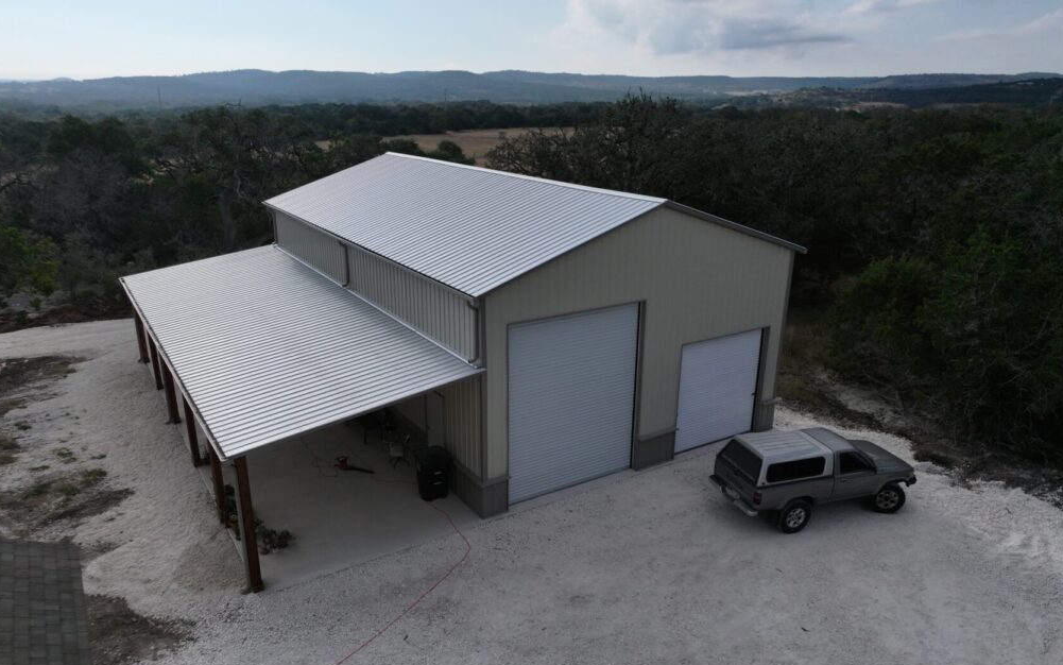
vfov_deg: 47.5
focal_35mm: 26
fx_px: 753
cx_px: 521
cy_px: 373
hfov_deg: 70.4
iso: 250
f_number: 2.8
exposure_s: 1/8000
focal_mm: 12.29
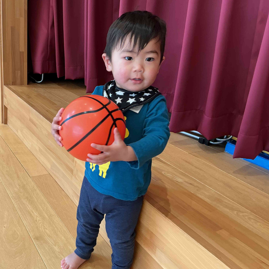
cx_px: 86
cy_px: 133
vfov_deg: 47.2
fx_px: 308
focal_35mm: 35
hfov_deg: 46.4
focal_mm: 3
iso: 40
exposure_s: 1/60
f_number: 1.8
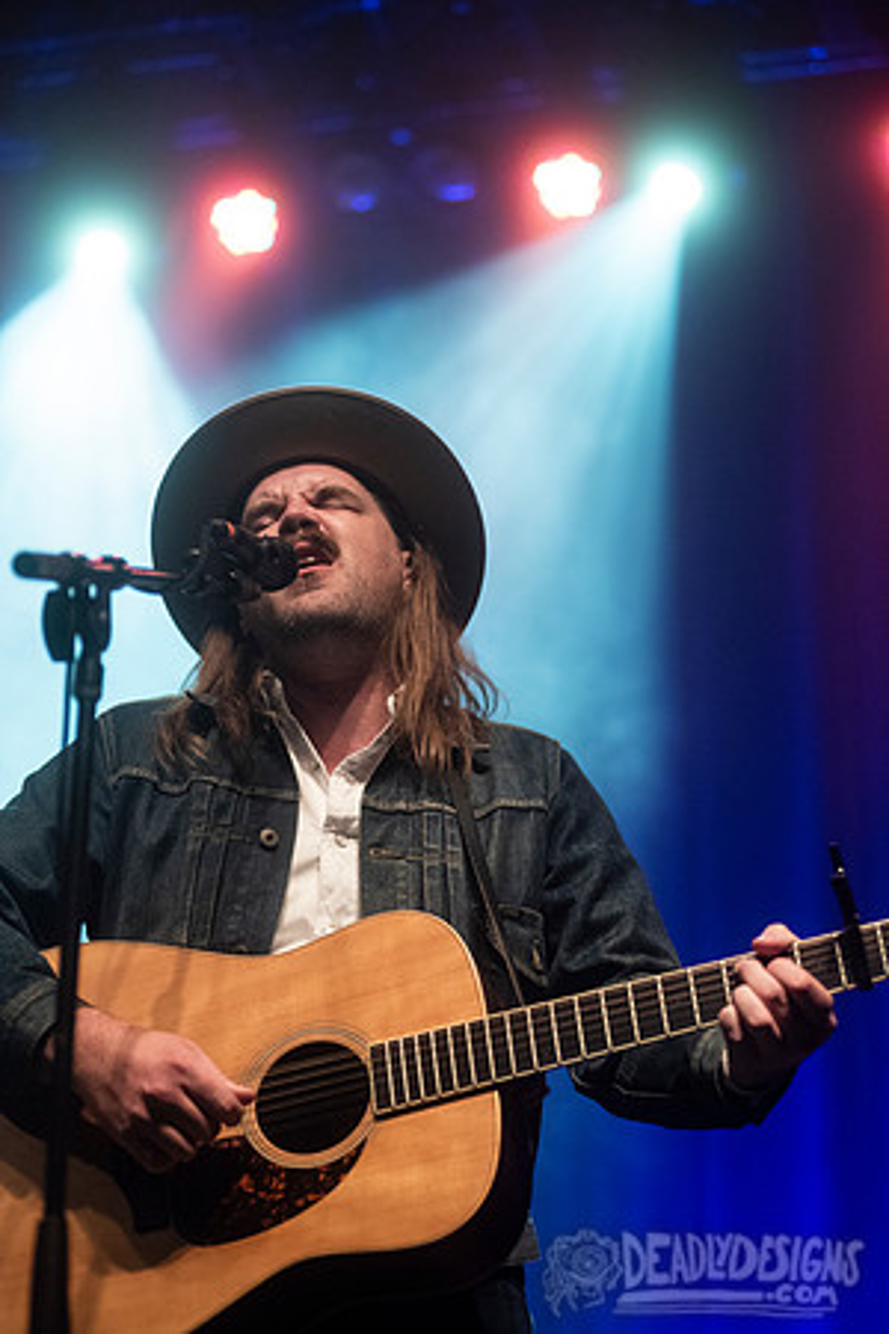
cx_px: 444
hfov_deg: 17.1
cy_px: 667
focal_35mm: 80
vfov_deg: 25.4
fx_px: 2963
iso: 2500
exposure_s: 1/160
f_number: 3.2
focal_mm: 80
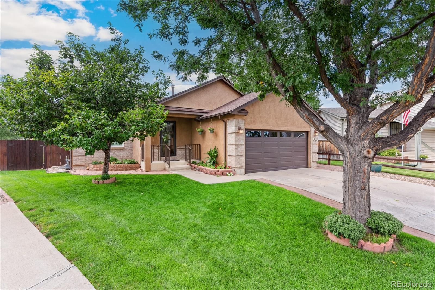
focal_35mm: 18
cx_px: 218
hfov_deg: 90.0
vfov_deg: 67.4
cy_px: 145
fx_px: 217
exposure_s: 1/50
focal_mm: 18
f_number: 11
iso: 100
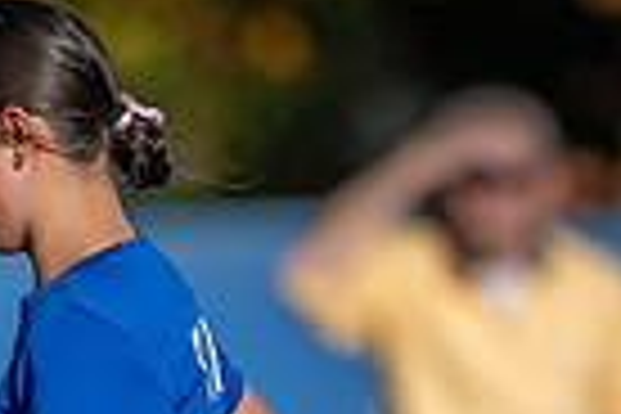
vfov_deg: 0.5
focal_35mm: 2680
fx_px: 46226
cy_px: 782
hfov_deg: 0.8
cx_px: -290
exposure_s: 1/1000
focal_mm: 400
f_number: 3.2
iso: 64
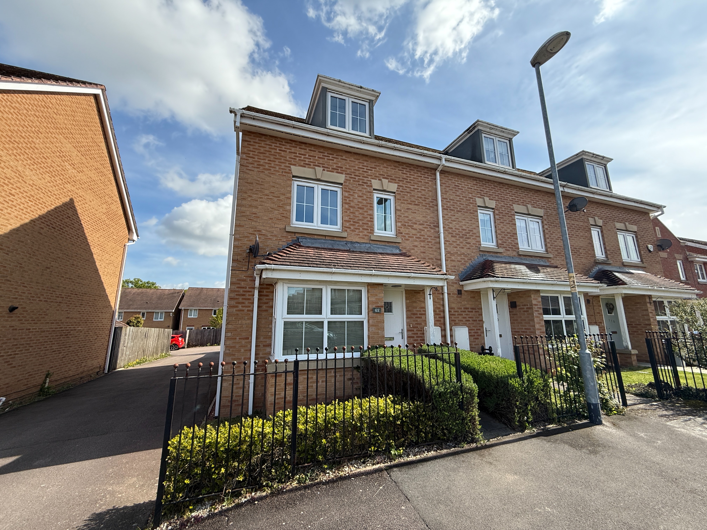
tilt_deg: +12.7
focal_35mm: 14
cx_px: 354
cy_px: 265
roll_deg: -2.3
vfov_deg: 85.7
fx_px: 286
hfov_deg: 102.1
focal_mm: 2.22
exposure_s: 1/1033
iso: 64
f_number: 2.2
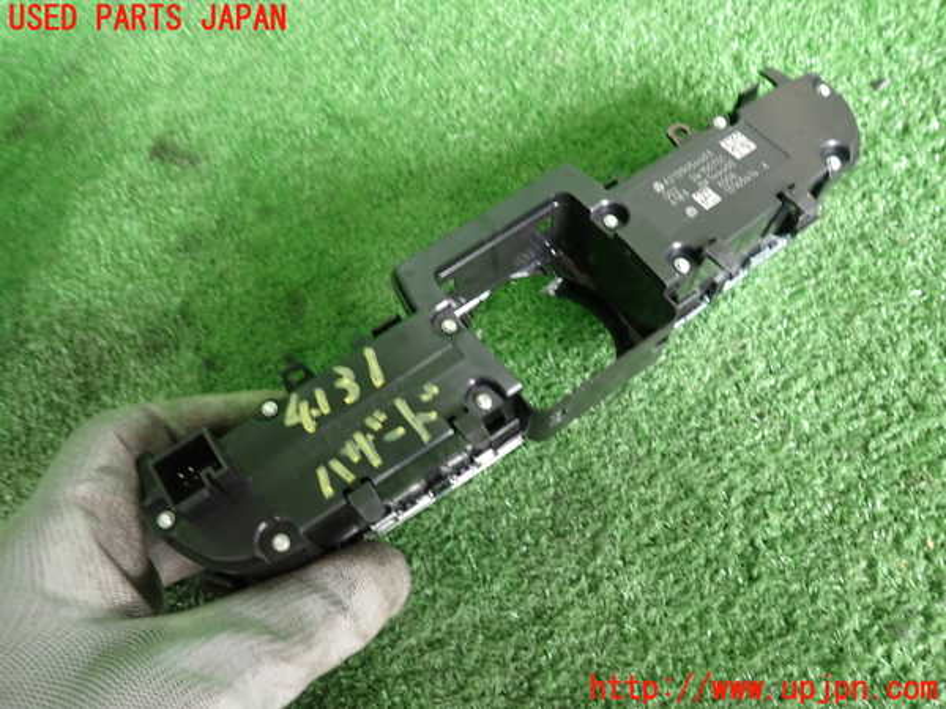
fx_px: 683
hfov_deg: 69.4
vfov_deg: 54.9
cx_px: 473
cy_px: 354
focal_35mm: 25
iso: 200
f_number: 2
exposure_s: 1/30
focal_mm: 4.5
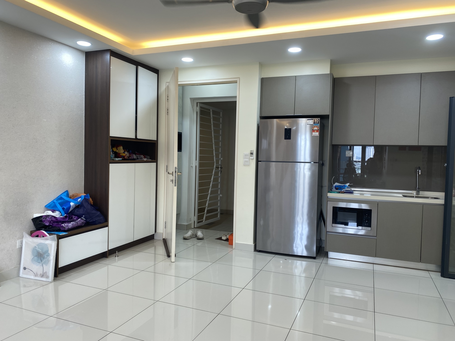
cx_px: 228
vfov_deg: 53.1
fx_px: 342
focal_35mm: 26
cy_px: 170
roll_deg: -1.4
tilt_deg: -2.6
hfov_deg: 67.3
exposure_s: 1/100
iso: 50
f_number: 1.8
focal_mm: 4.25
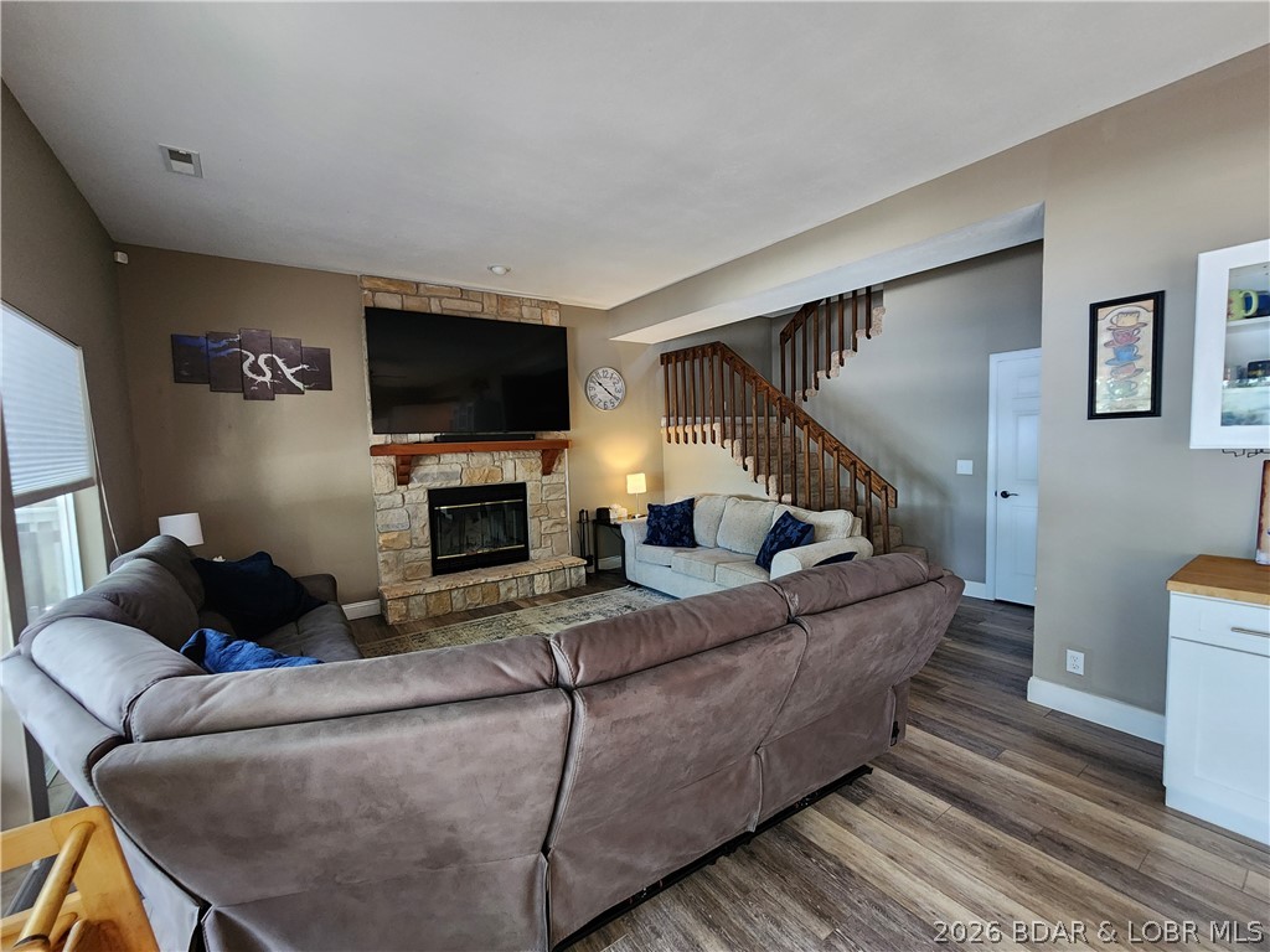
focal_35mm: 13
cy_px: 476
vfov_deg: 89.9
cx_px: 635
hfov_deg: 106.2
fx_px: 477
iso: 320
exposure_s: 1/60
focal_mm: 2.2
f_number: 2.2
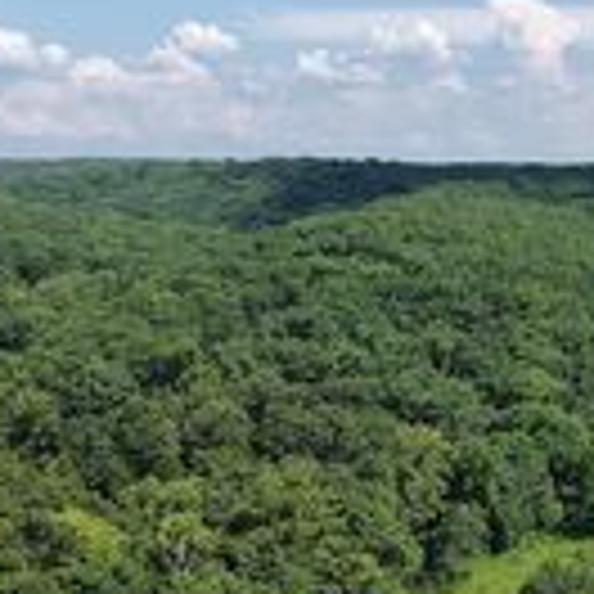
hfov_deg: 23.2
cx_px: 686
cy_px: 380
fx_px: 1340
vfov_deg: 24.9
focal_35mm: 69
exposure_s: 1/3000
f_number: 1.8
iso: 170
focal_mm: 8.67
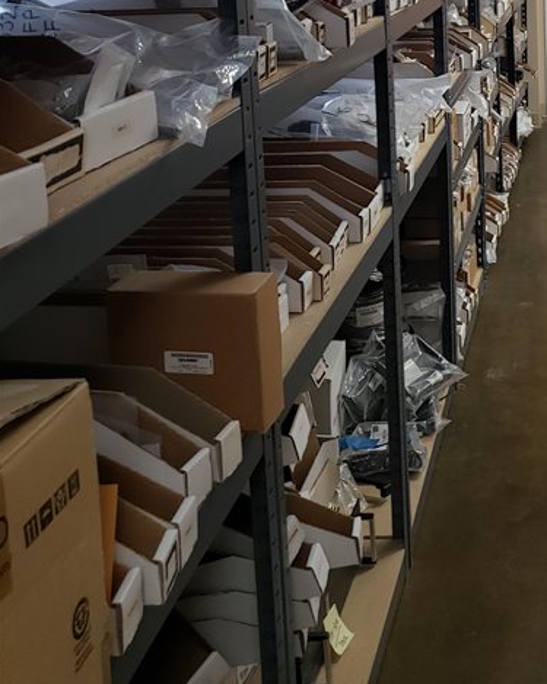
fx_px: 1053
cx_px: 519
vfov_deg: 33.9
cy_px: 57
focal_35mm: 52
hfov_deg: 27.8
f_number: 1.5
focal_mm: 4.3
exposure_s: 1/60
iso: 64
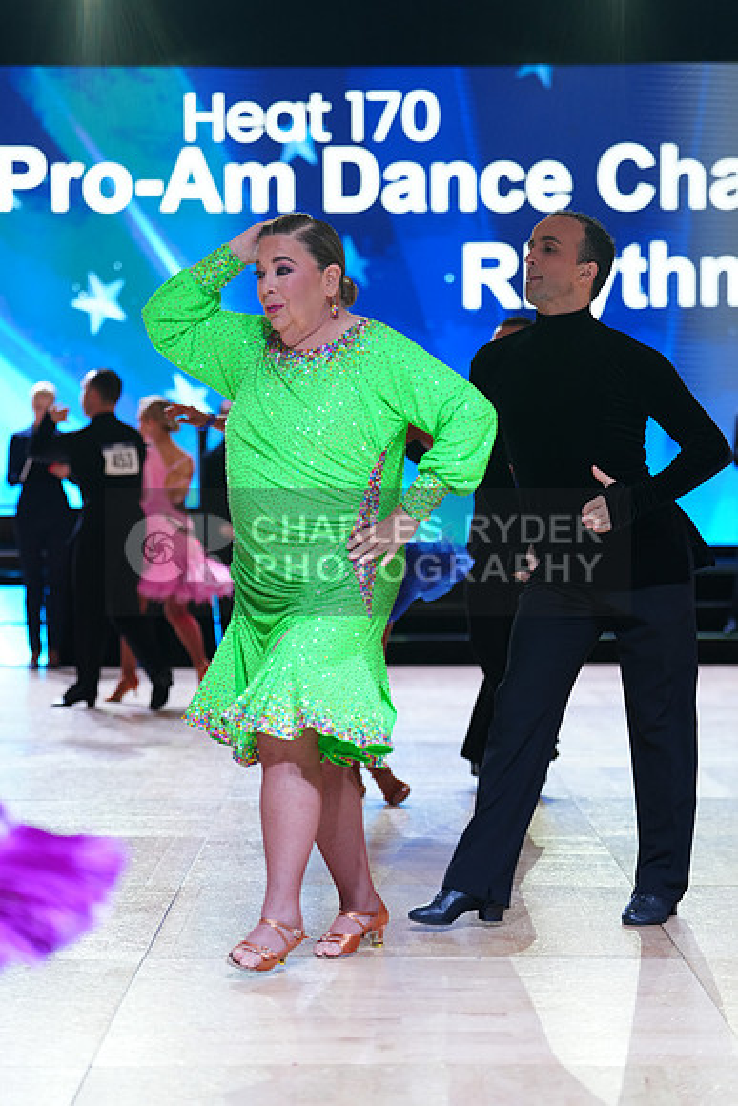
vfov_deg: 22.4
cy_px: 553
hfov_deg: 15.0
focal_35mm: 91
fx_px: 2796
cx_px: 369
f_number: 2.8
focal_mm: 91
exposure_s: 1/400
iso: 800
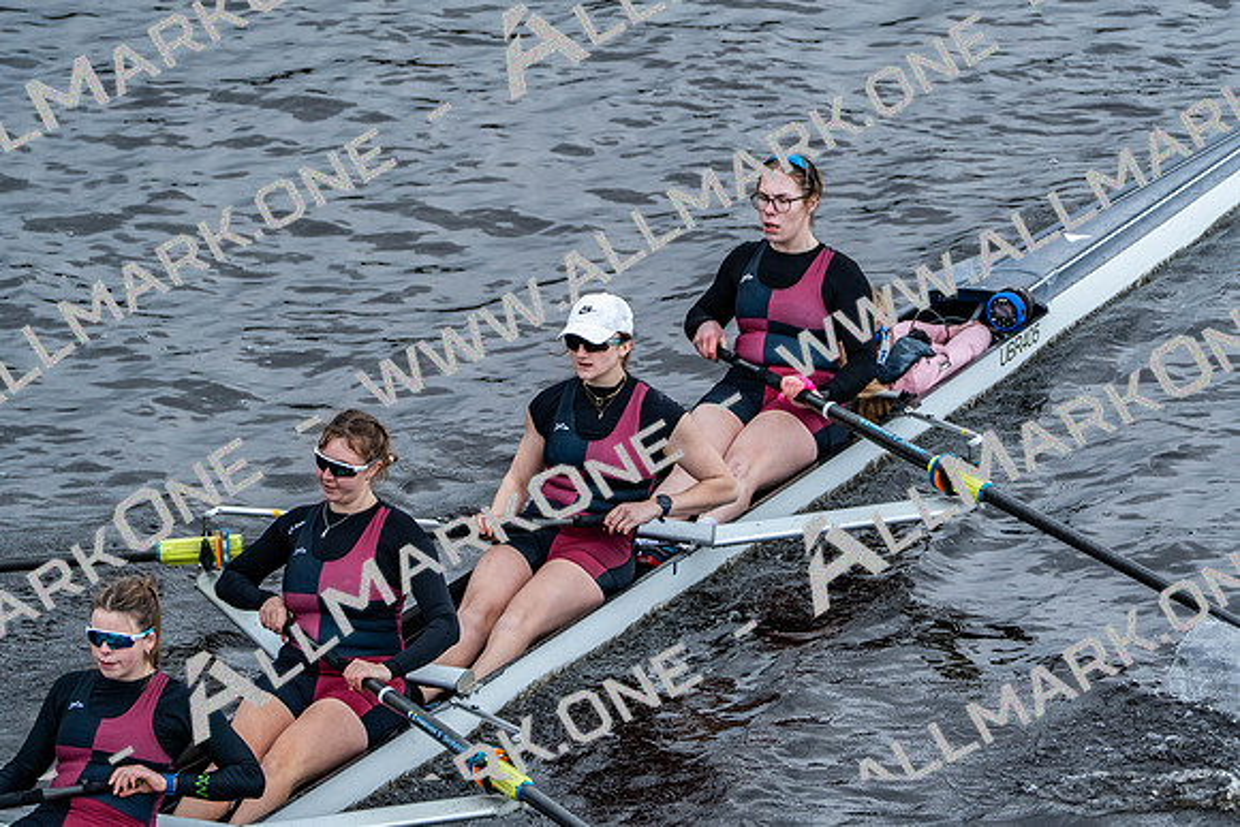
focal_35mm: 404
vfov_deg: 3.4
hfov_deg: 5.1
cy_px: 414
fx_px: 13918
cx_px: 620
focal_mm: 404
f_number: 6.3
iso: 1600
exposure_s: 1/1000
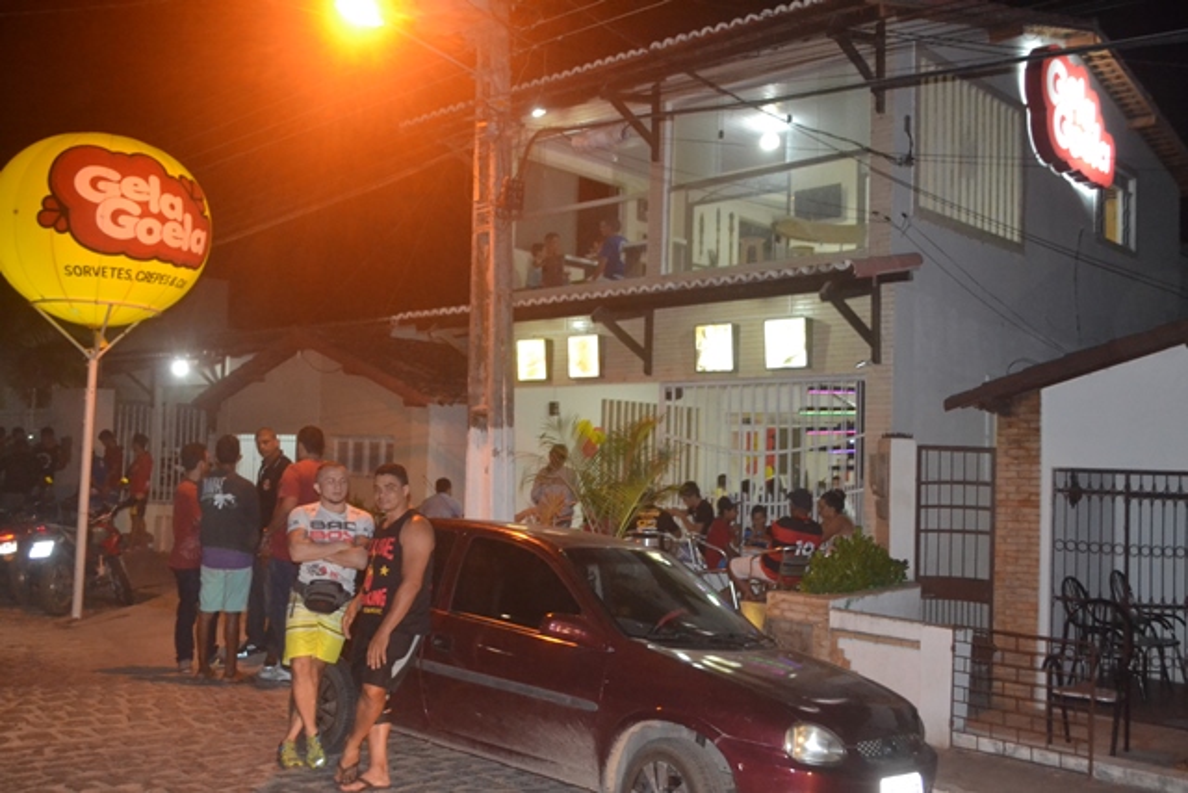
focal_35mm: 33
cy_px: 396
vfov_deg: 40.0
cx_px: 594
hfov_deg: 57.2
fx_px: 1089
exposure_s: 1/60
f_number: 4
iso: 3200
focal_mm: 22
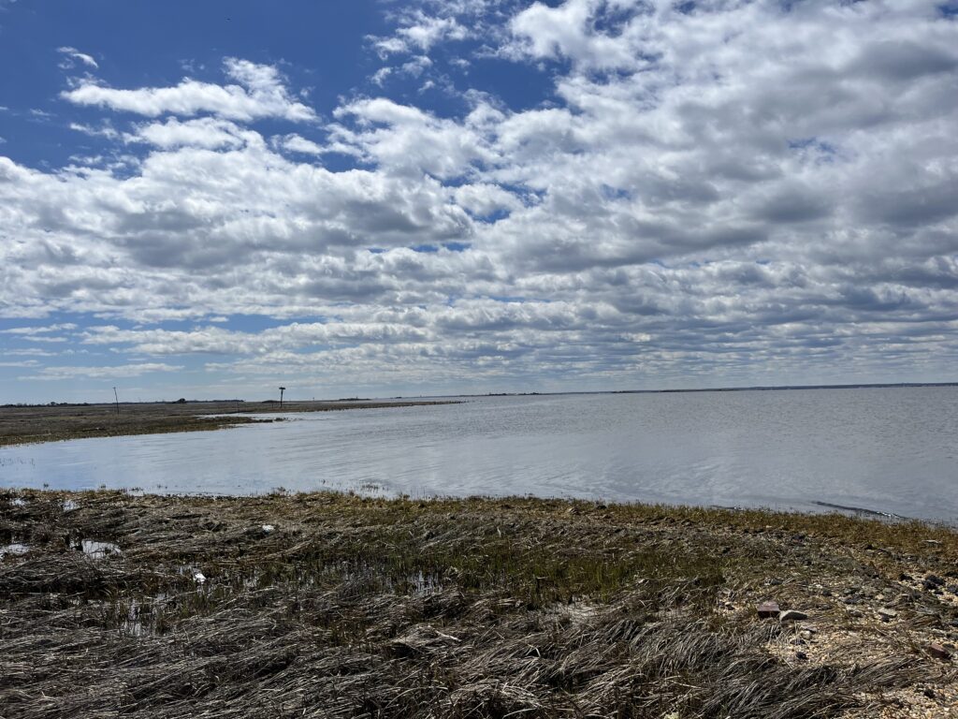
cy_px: 360
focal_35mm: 26
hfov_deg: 67.3
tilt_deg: +2.6
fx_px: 720
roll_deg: +1.8
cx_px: 479
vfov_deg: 53.1
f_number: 1.6
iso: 50
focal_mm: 5.1
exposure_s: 1/13333
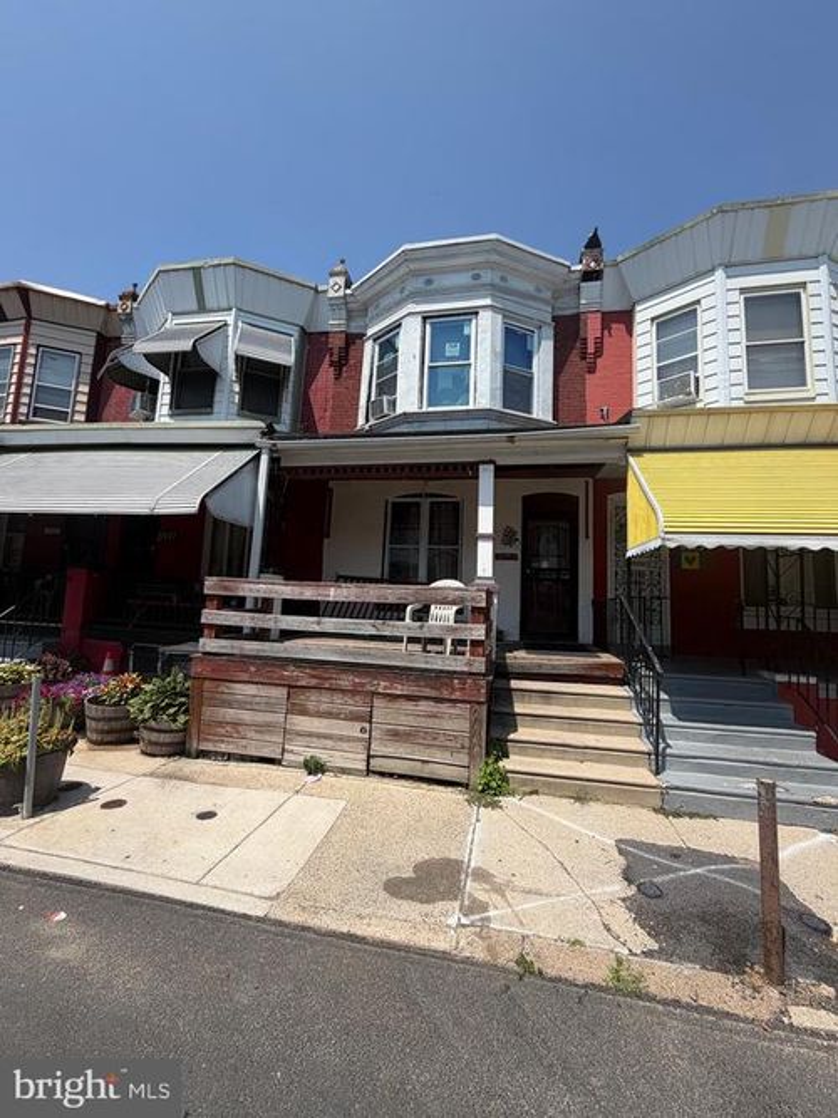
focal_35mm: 14
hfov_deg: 85.7
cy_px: 559
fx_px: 452
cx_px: 419
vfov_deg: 102.1
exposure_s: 1/914
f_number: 2.2
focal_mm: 2.22
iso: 20
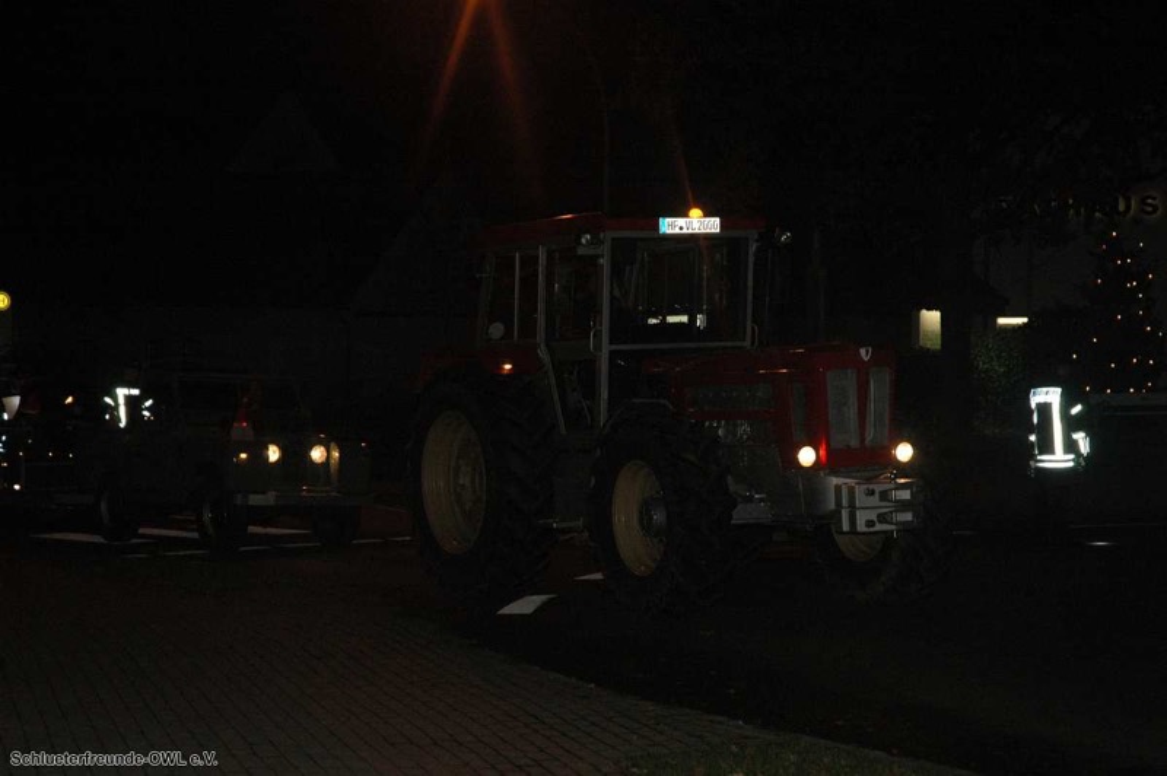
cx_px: 584
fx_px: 2526
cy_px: 388
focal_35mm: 78
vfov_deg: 17.5
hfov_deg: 26.0
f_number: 5
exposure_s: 1/60
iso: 720
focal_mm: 52
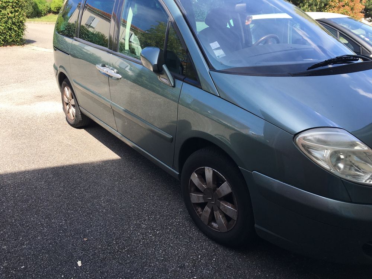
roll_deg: -0.2
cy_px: 140
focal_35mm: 29
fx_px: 312
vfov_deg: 48.2
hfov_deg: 61.7
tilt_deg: -20.9
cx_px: 186
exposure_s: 1/466
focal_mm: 4.15
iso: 25
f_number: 2.2
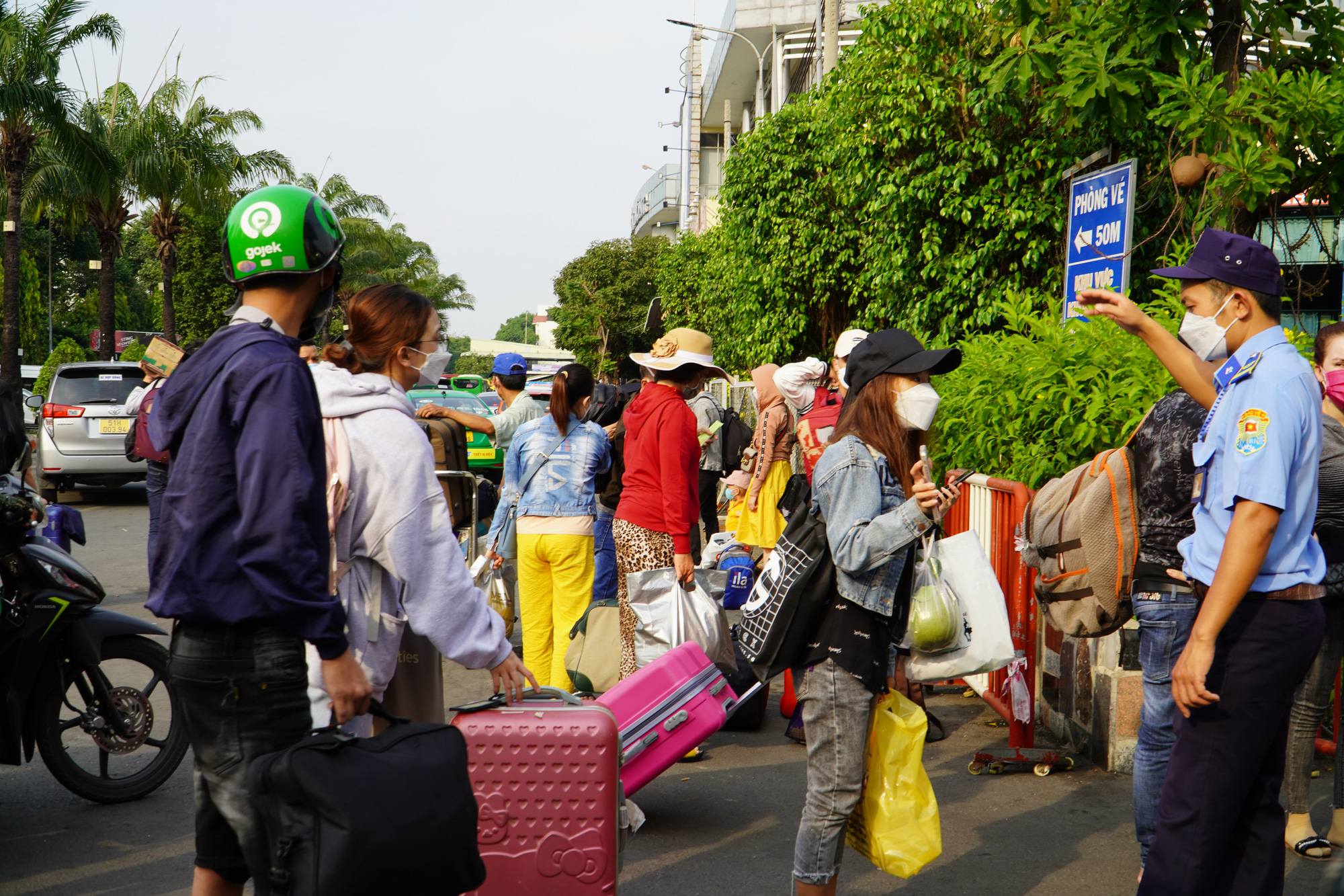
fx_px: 1344
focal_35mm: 36
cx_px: 672
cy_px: 448
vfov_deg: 36.9
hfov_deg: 53.1
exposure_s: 1/125
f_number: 8
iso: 100
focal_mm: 24
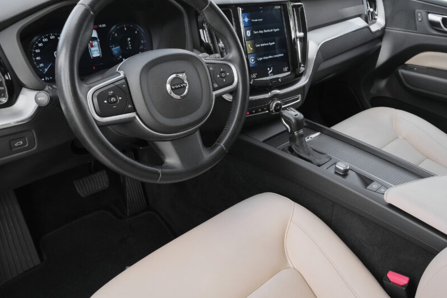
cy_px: 115
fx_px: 385
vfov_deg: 42.1
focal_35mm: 31
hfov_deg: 59.9
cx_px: 264
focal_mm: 16.1
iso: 2000
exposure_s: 1/125
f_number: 9
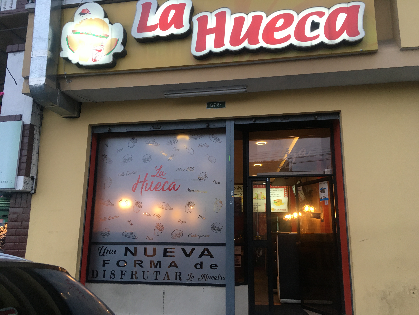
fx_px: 351
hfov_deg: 61.7
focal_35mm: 29
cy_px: 158
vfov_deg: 48.2
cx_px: 210
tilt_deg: +11.7
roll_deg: -1.1
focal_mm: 4.15
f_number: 2.2
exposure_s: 1/30
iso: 40
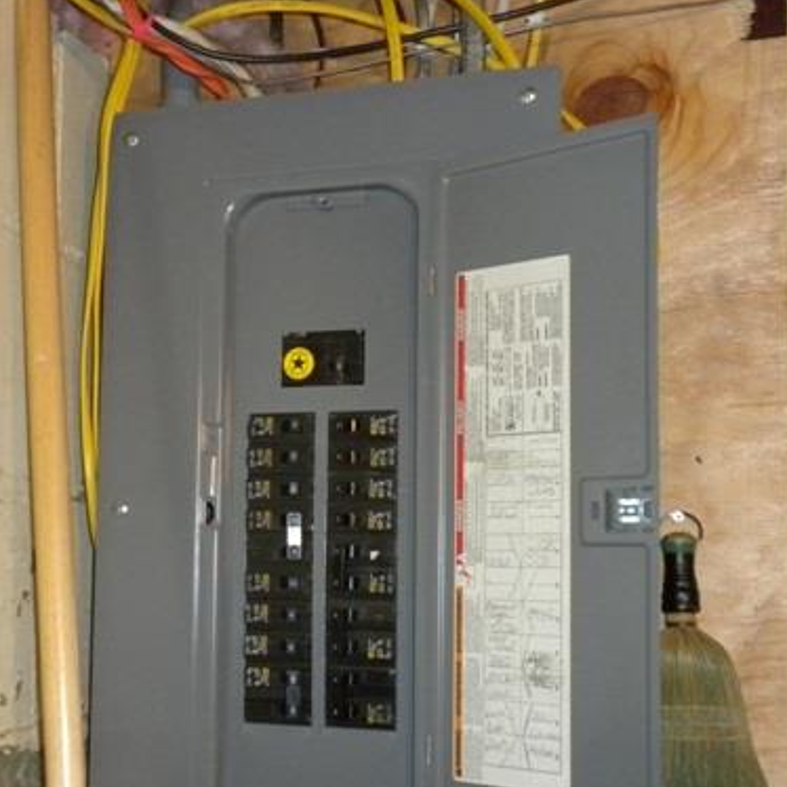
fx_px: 1440
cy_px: 448
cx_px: 303
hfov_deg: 30.5
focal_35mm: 56
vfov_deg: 30.5
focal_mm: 6.6
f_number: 3.5
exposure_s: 1/30
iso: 400
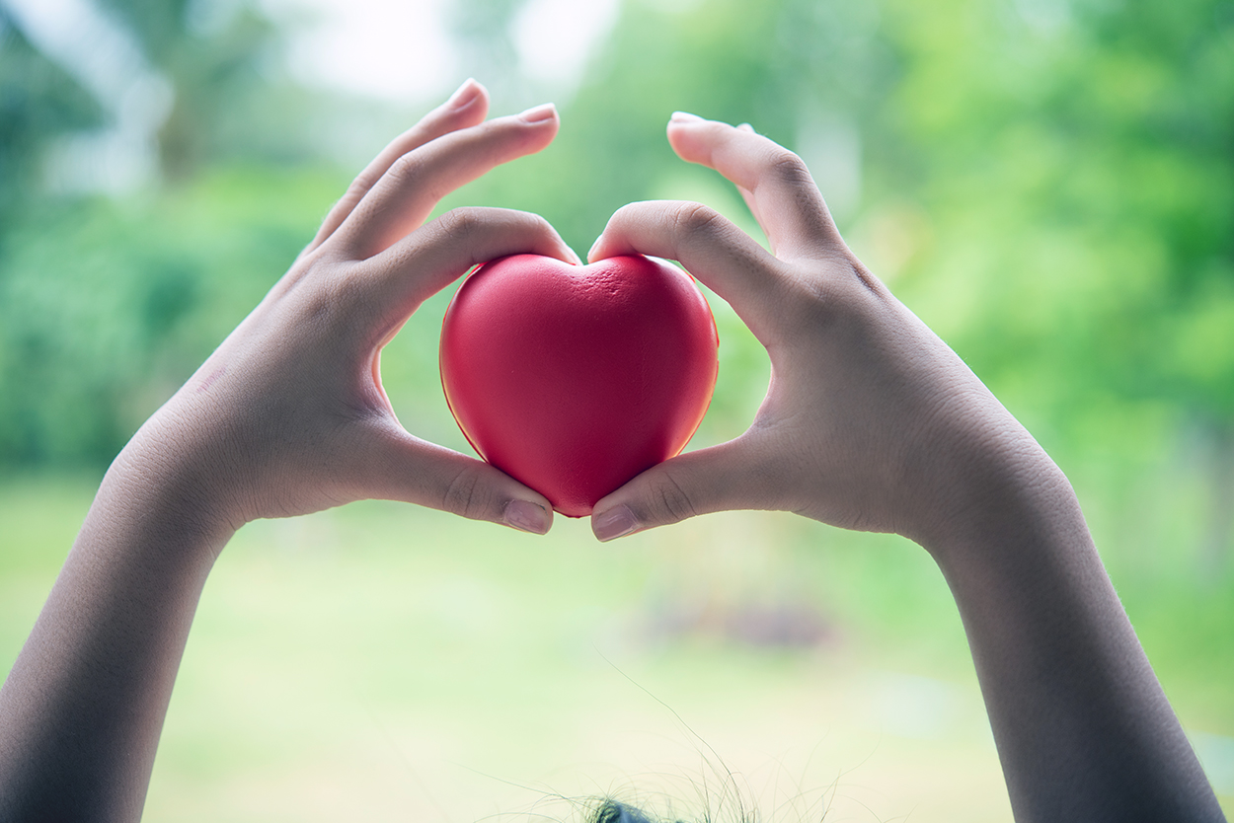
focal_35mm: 60
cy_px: 412
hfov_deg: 33.4
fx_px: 2057
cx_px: 617
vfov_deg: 22.6
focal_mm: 60
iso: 200
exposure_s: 1/400
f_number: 4
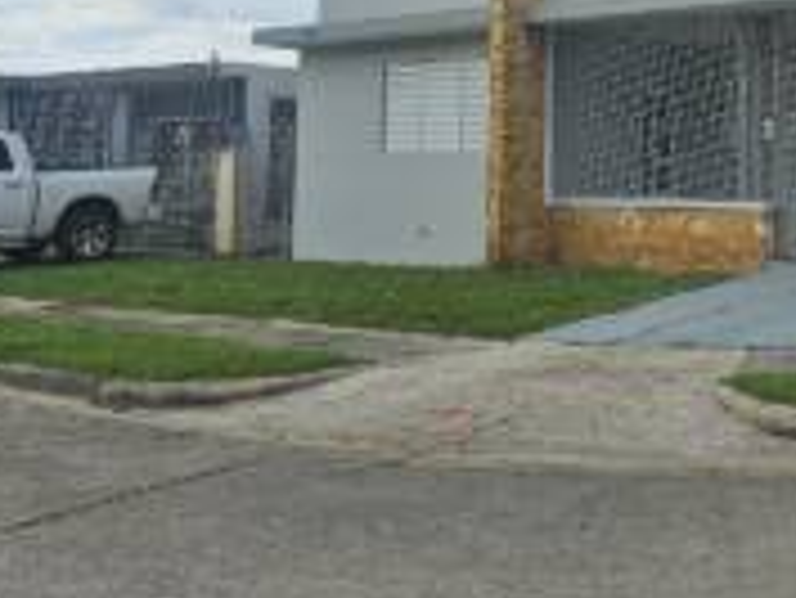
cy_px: 72
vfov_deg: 27.2
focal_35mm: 52
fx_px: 1197
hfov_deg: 34.6
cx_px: 724
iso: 16
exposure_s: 1/1304
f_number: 1.7
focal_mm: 6.3
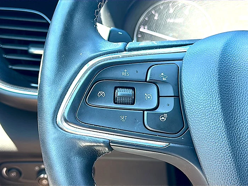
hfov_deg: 42.1
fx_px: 322
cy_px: 93
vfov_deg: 32.2
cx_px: 124
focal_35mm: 45
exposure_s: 1/96
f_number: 1.78
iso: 64
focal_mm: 6.86
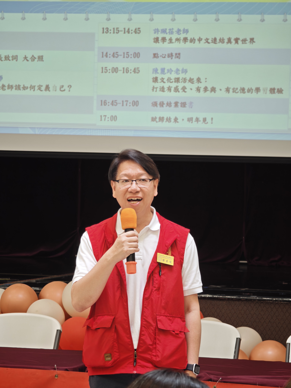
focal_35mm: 154
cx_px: 146
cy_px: 194
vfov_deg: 12.8
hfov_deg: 9.6
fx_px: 1726
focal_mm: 21.77
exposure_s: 1/120
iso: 320
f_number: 2.6
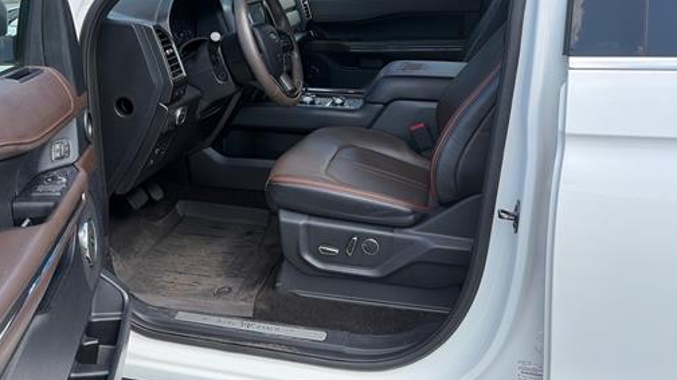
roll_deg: +0.1
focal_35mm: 36
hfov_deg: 54.8
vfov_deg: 32.0
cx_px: 265
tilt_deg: -10.5
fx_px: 646
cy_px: 85
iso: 64
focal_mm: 5.96
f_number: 1.6
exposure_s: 1/920
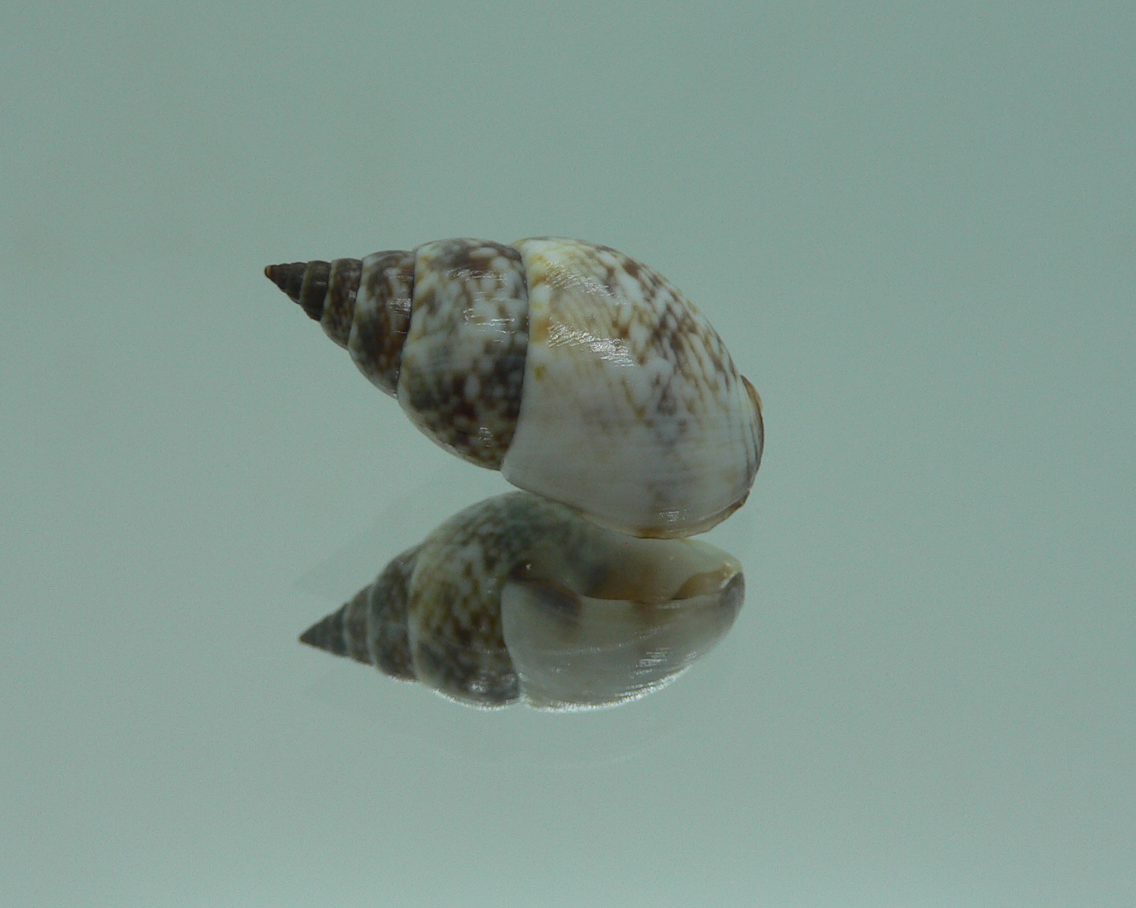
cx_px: 547
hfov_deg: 42.9
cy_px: 438
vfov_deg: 34.9
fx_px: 1445
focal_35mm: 43
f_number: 2.8
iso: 80
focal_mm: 4.6
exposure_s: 1/60
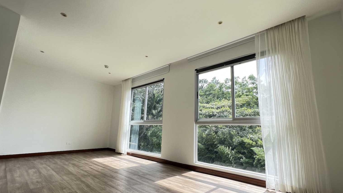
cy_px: 107
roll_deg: -1.1
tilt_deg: +9.6
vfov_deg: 70.3
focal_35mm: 15
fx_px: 136
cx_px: 177
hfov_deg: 103.0
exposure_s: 1/230
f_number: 1.8
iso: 32
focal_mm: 1.57
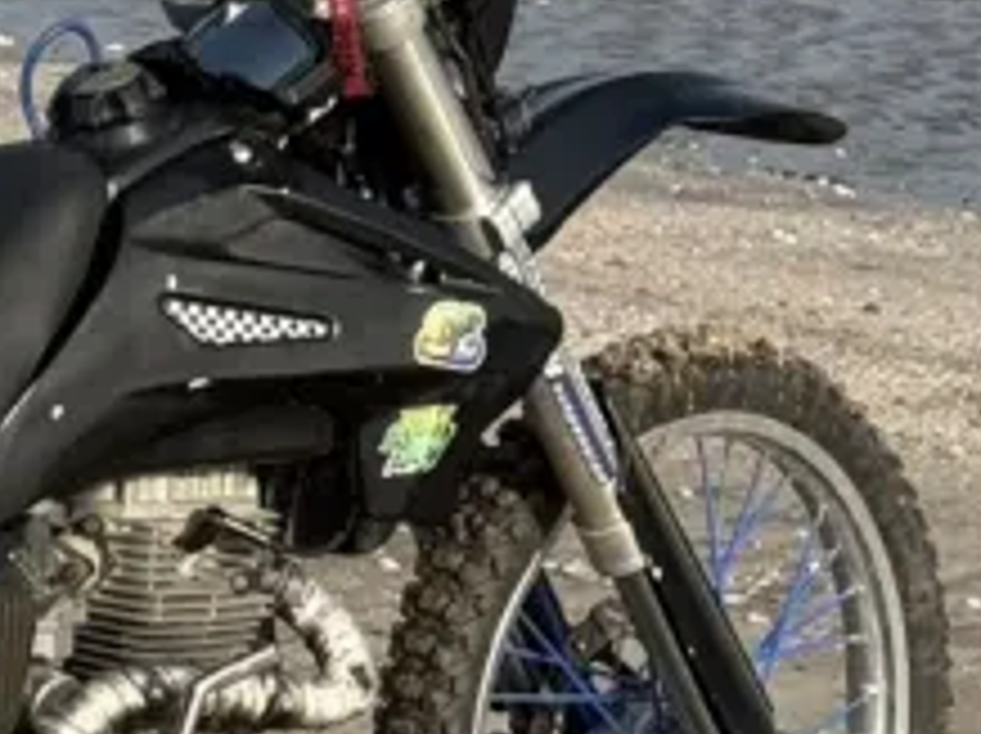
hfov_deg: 13.8
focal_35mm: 141
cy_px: 9
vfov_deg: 10.4
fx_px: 3991
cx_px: 22
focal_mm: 6.76
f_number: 1.78
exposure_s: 1/3891
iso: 64
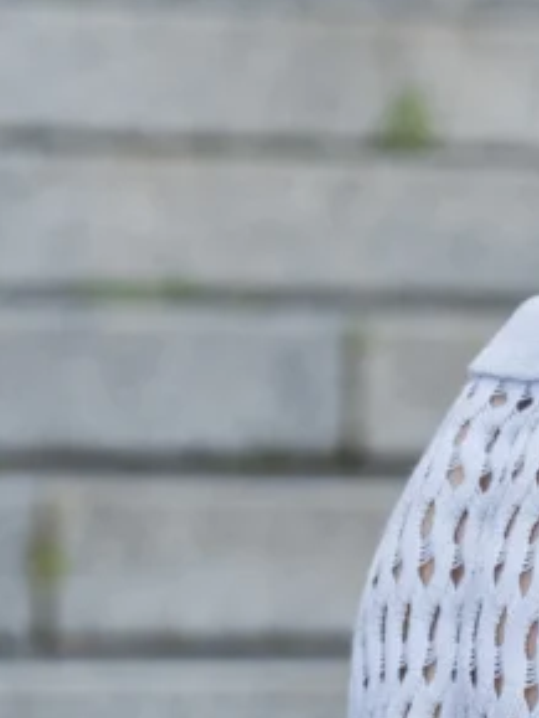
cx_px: 812
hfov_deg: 2.4
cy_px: 723
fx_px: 12655
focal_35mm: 610
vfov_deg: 3.2
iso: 200
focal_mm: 106
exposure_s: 1/250
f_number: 4
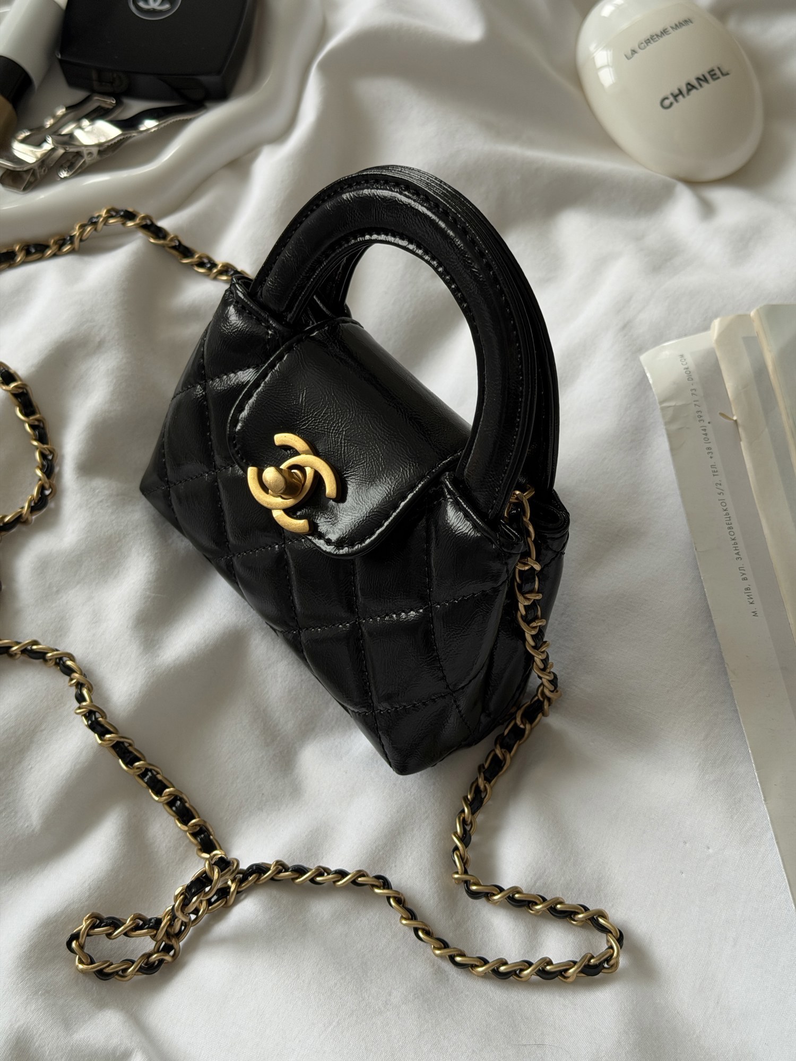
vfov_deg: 39.7
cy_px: 530
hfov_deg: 30.3
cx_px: 398
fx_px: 1472
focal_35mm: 48
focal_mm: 6.76
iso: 64
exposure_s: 1/122
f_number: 1.78
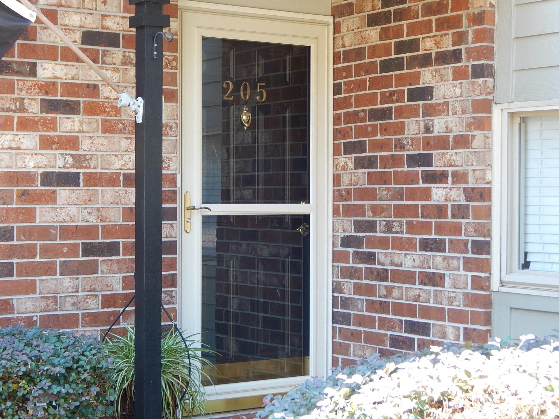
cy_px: 210
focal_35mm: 75
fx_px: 1211
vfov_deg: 19.6
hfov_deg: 26.0
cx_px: 280
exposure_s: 1/40
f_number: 4.2
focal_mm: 13.5
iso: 125
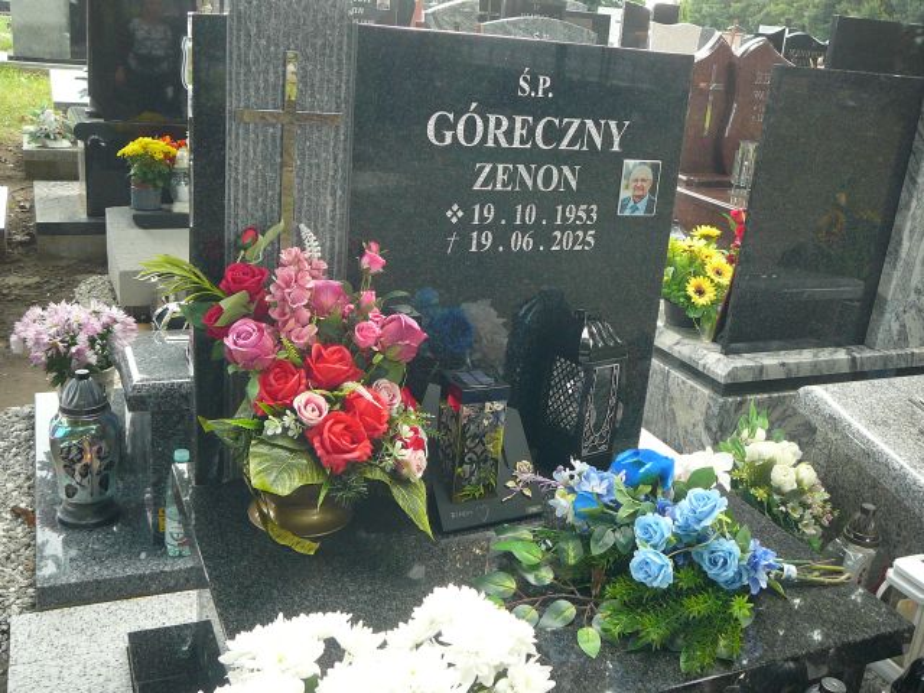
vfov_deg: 40.7
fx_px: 934
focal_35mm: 35
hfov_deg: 52.6
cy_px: 346
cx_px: 462
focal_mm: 5.2
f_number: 2.8
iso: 100
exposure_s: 1/60
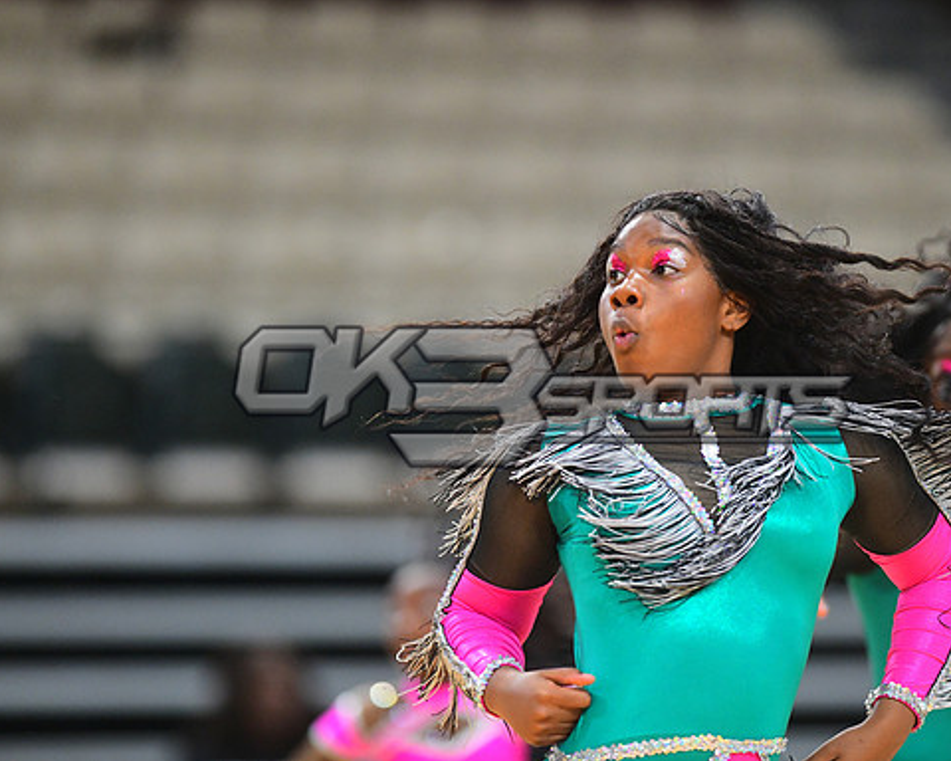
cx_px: 533
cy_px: 381
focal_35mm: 340
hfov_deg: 5.7
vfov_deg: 4.6
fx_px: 9570
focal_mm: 300
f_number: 3.2
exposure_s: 1/1000
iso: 6400
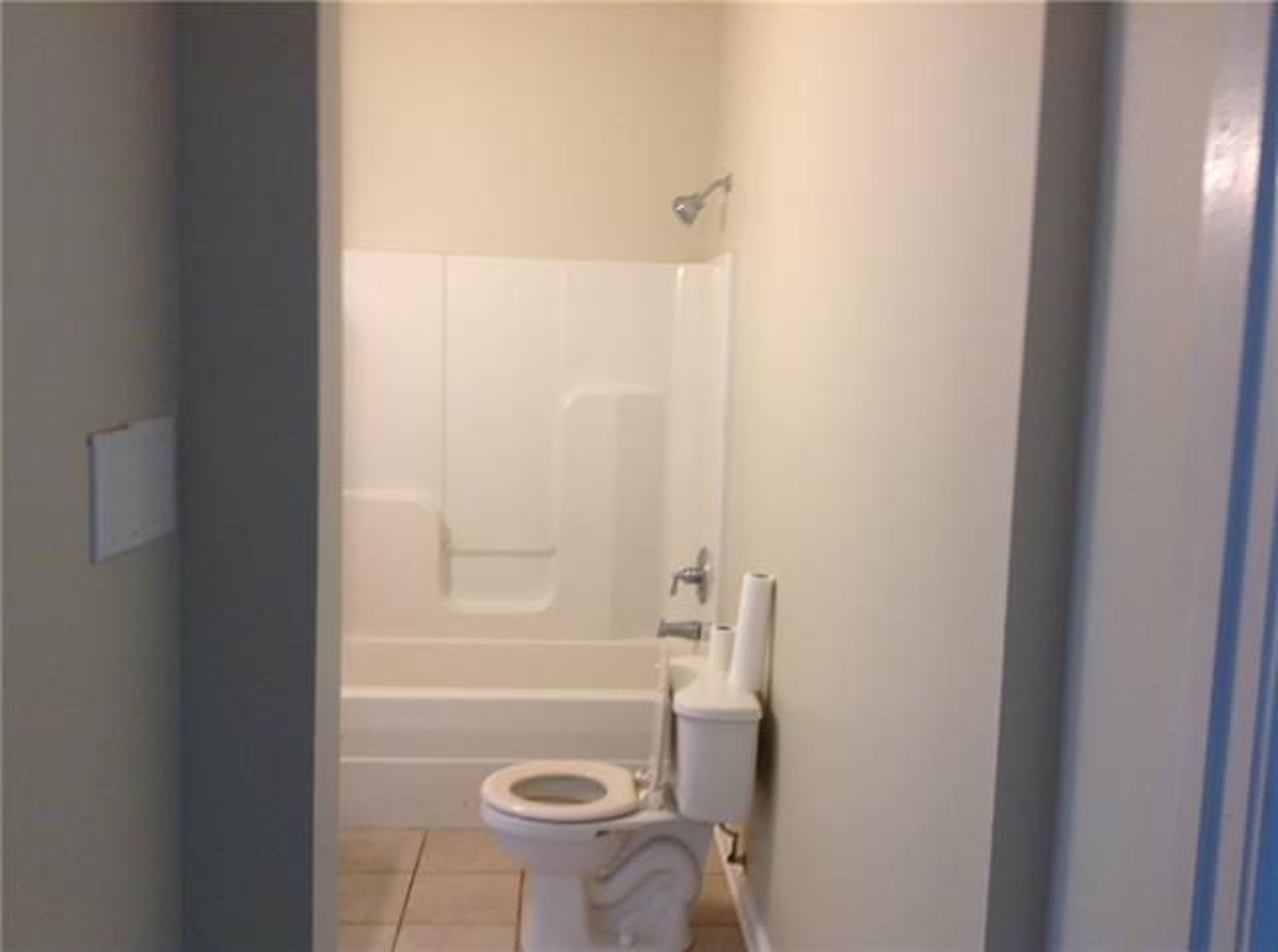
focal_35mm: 35
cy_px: 476
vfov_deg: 40.5
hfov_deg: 52.7
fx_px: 1289
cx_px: 639
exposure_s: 1/15
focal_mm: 4.28
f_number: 2.4
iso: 64
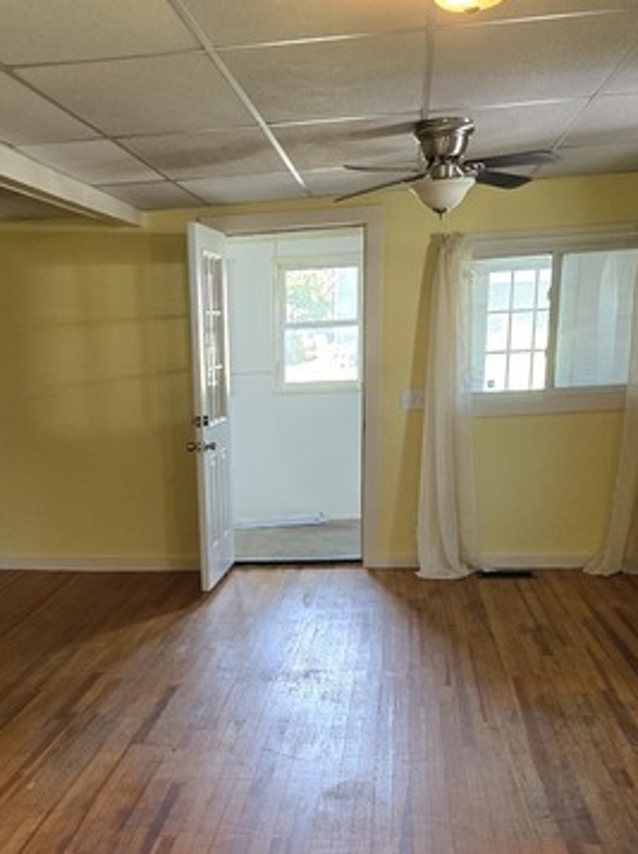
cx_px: 220
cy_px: 697
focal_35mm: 43
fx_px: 1059
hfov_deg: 33.3
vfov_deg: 41.8
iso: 320
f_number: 1.7
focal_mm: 6.3
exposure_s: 1/120
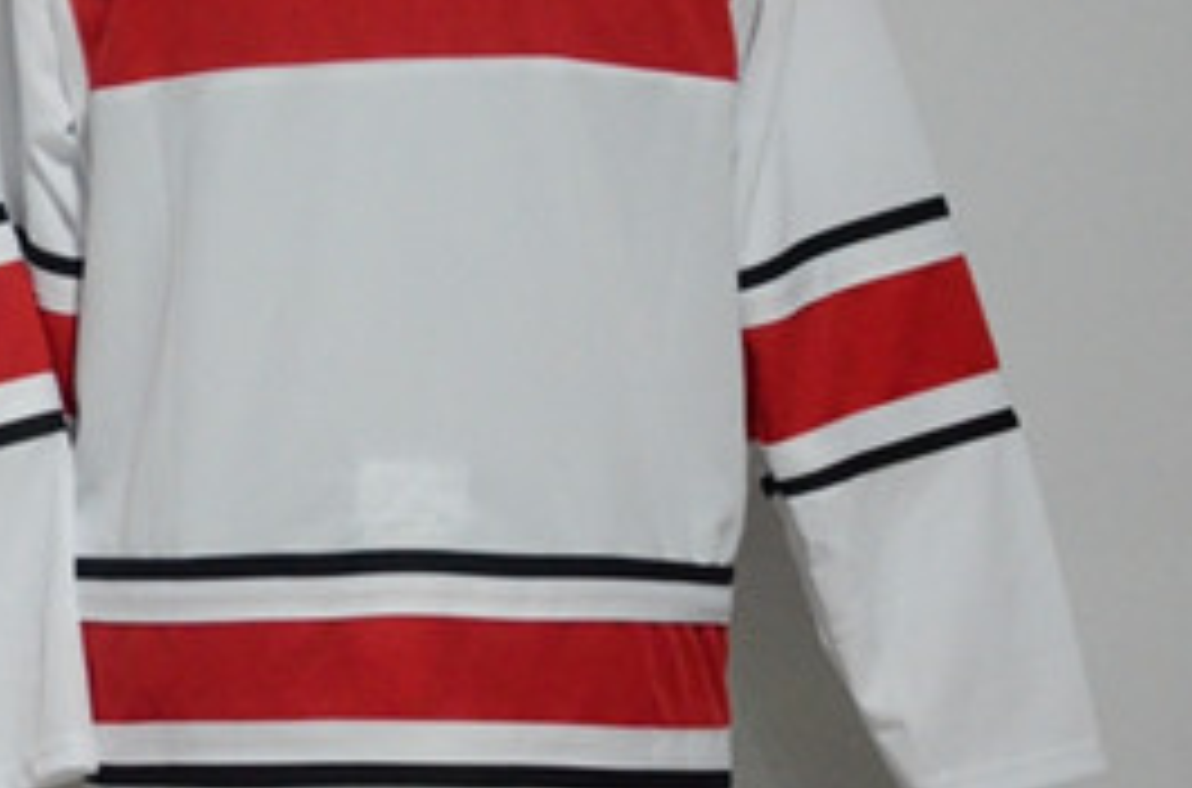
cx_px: -85
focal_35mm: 136
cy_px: 241
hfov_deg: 14.8
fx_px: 4490
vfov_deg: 10.0
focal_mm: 40
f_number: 4.5
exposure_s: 1/60
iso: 4000
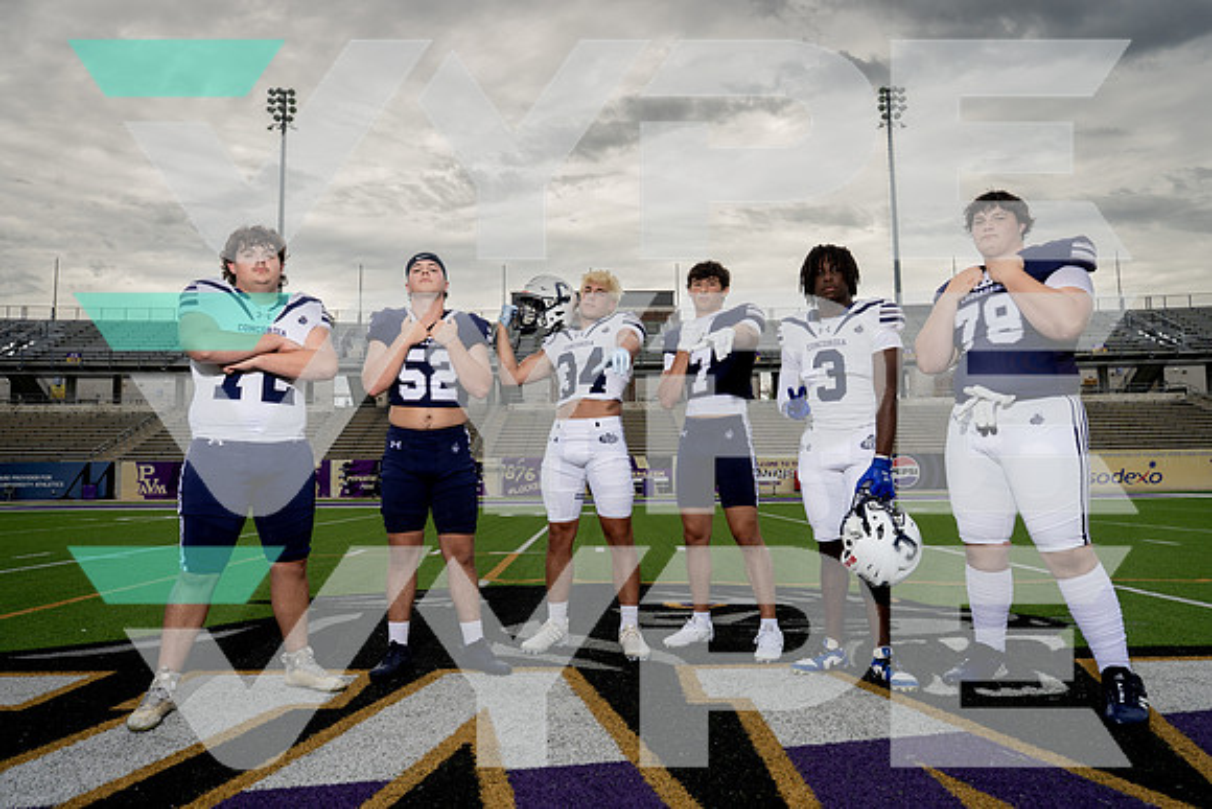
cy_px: 404
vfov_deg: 51.3
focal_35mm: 25
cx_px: 606
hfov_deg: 71.5
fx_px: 842
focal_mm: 25
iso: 250
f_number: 8
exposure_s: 1/250
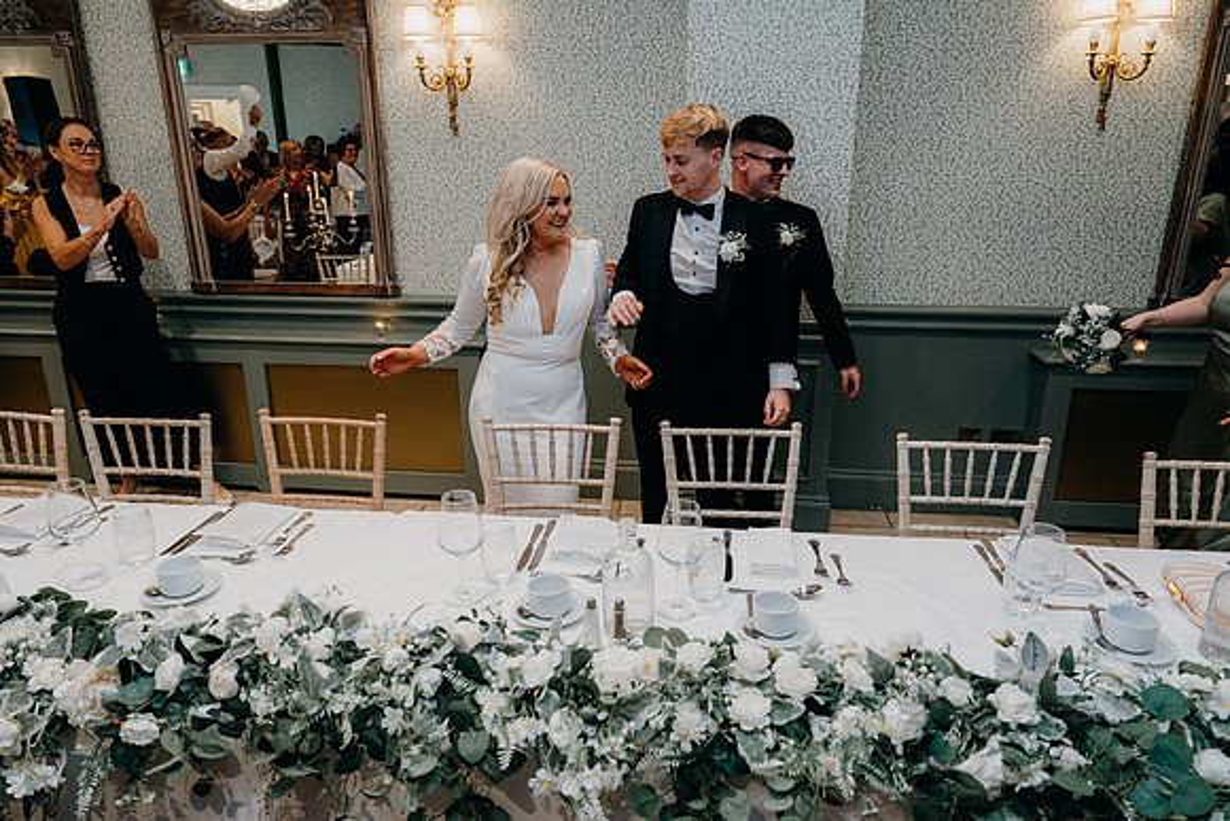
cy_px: 410
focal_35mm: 24
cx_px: 615
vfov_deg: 53.2
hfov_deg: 73.7
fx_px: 820
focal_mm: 24
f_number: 3.5
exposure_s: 1/160
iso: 2000
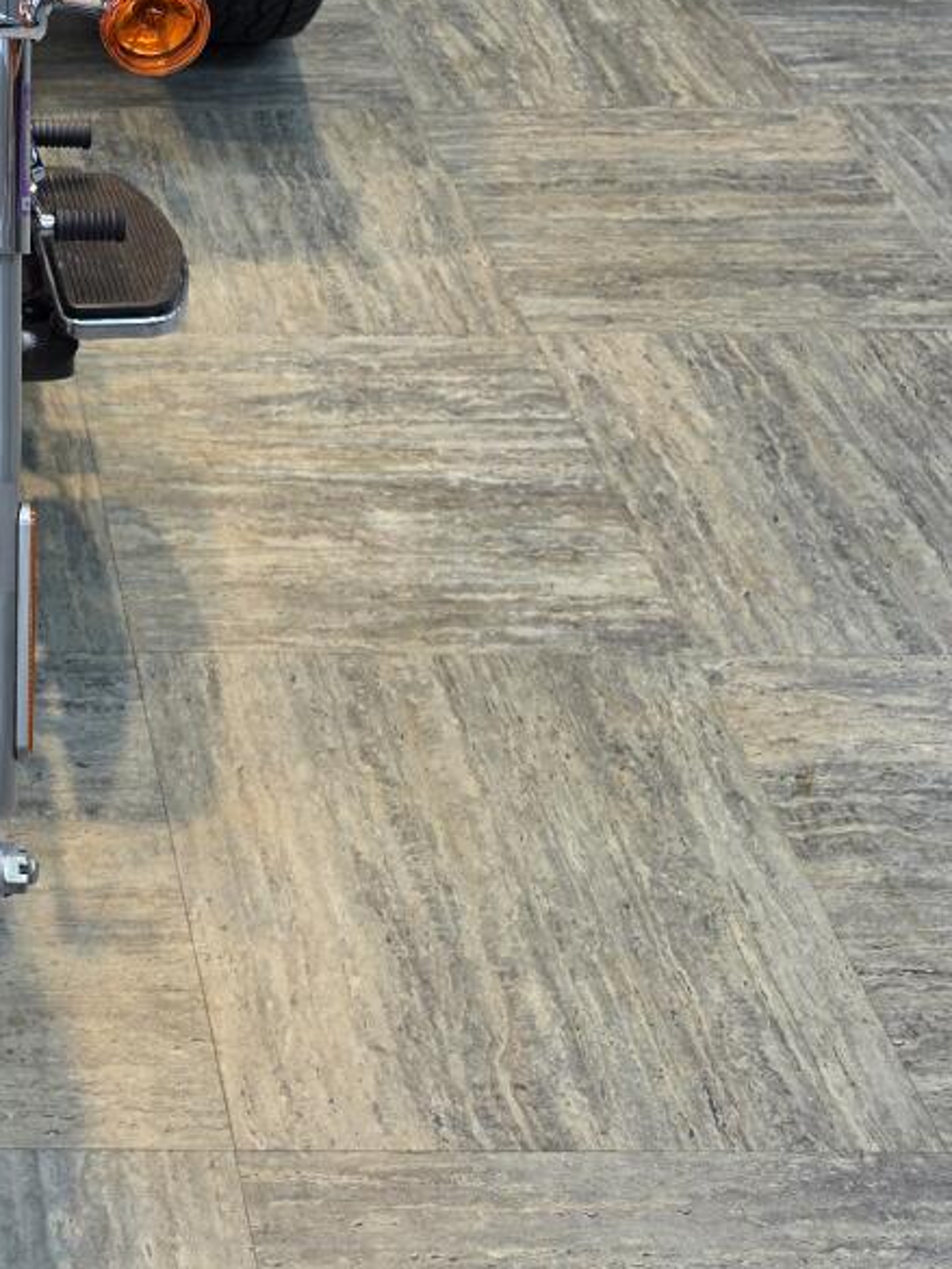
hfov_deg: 22.4
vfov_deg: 31.0
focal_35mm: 59
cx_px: -257
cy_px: 87
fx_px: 2163
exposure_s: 1/120
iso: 64
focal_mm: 6.5
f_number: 1.4
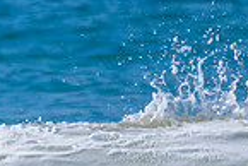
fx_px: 30362
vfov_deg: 0.3
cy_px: 236
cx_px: -221
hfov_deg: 0.5
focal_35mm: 4403
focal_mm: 800
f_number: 6.3
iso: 280
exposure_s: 1/2000
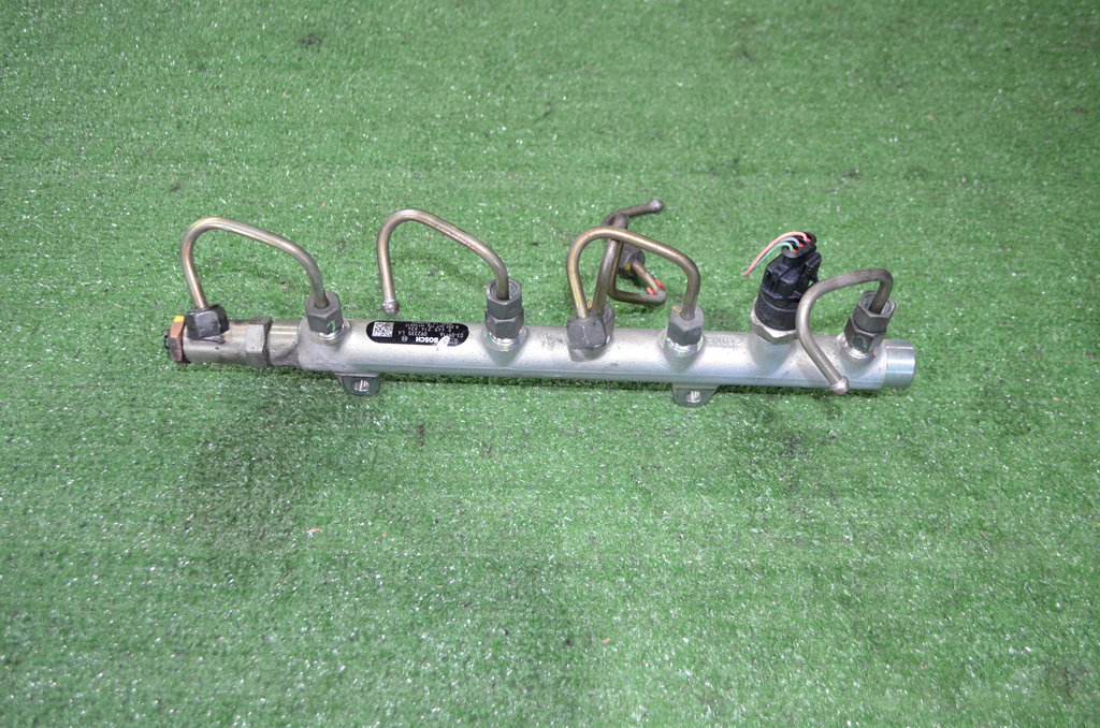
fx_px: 1006
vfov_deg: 39.8
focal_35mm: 33
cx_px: 550
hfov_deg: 57.3
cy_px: 364
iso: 1100
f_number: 4
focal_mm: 22
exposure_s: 1/60
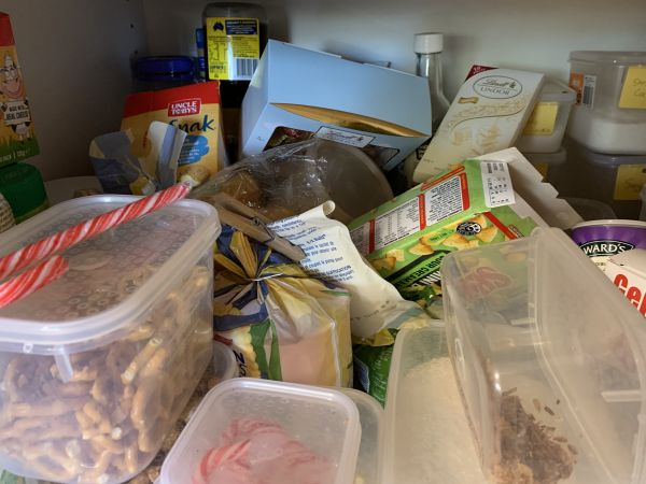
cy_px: 242
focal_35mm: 26
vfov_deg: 53.1
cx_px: 323
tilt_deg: -24.7
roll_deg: +1.3
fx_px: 485
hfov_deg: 67.3
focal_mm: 4.25
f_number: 1.8
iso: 400
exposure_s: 1/41
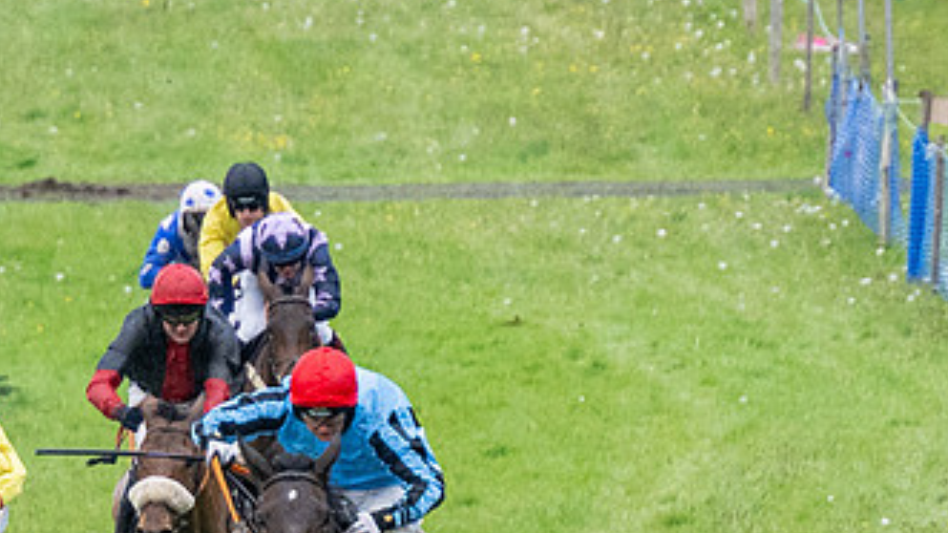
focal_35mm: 1167
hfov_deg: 1.9
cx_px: 33
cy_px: 623
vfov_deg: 1.0
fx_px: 29328
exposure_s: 1/1250
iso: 1000
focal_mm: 195
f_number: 4
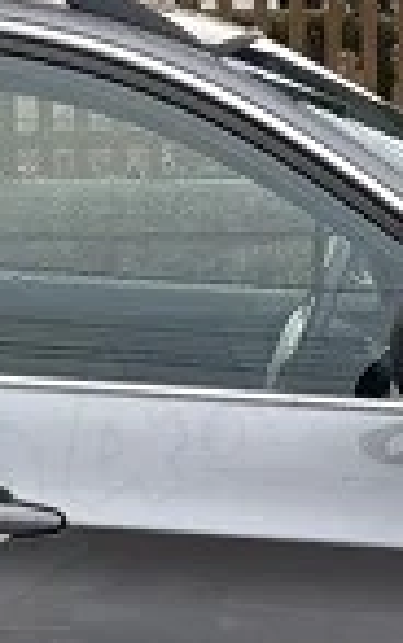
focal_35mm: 187
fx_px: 3283
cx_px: 245
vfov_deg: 11.1
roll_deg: +0.9
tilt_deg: -9.2
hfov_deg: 7.0
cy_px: 599
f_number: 1.6
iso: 50
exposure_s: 1/121
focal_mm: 5.96
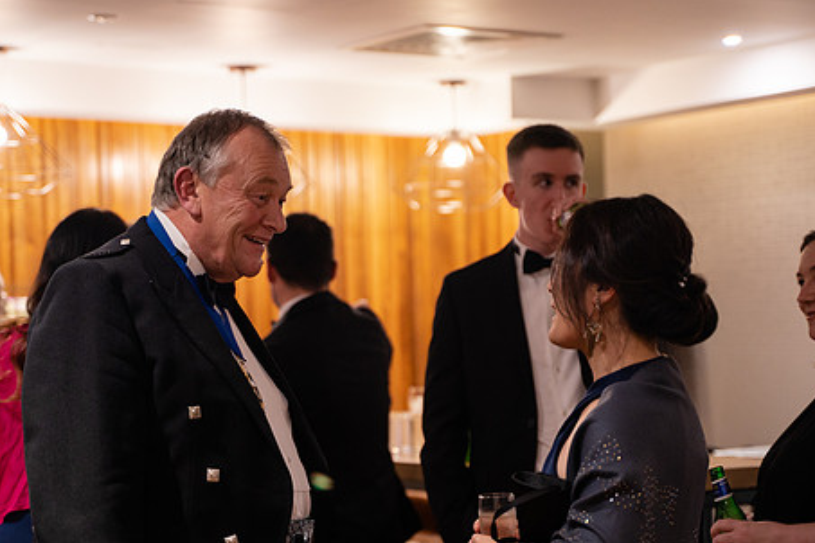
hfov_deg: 24.8
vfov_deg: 16.6
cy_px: 316
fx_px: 1856
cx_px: 392
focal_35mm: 82
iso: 1250
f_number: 2.8
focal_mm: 64
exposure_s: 1/60
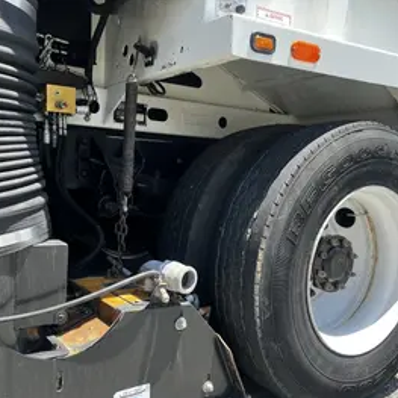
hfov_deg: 47.2
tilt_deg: -6.6
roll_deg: -5.7
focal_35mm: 35
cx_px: 185
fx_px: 455
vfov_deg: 47.1
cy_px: 225
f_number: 1.5
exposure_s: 1/718
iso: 50
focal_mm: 5.7
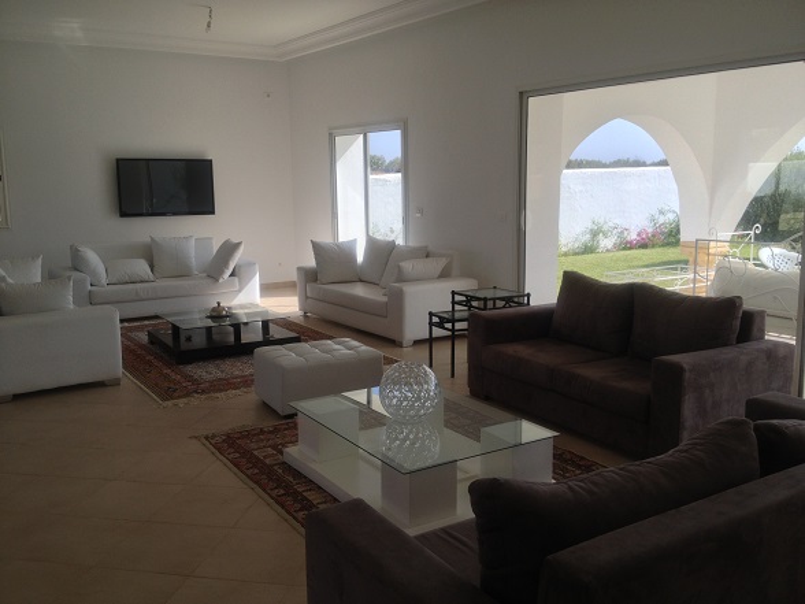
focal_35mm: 35
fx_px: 814
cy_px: 302
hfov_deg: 52.6
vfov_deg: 40.7
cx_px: 402
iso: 50
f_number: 2.4
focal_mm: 4.28
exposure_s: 1/480
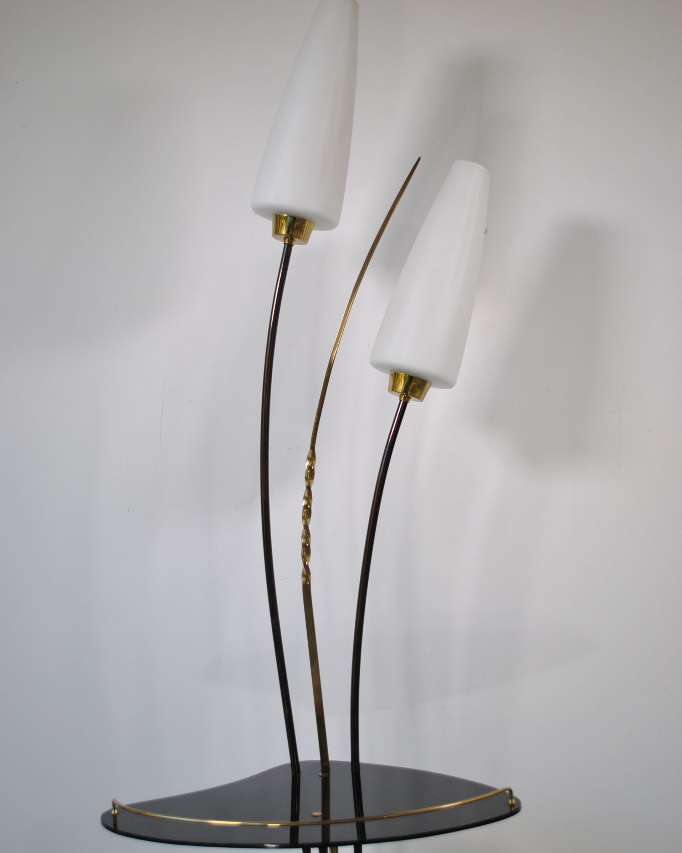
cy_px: 469
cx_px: 338
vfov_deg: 44.7
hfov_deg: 36.5
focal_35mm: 41
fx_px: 1034
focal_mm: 24
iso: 200
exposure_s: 1/160
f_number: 4
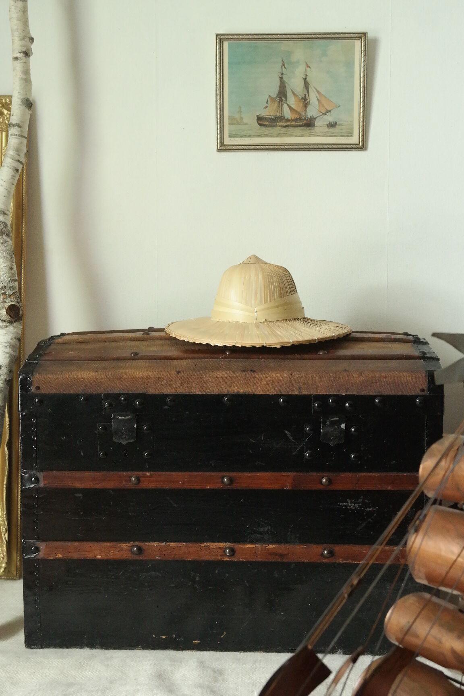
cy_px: 348
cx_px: 232
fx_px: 831
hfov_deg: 31.2
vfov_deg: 45.4
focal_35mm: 43
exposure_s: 1/30
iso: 3200
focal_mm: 28
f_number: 5.6
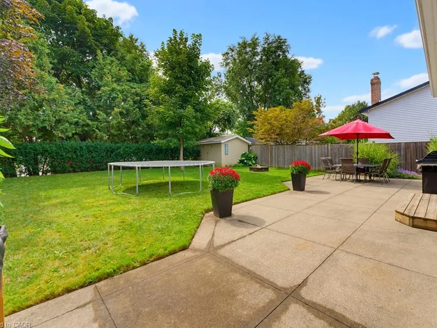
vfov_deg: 78.1
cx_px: 237
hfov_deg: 94.3
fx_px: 202
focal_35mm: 16
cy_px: 156
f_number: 8
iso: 400
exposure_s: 1/160
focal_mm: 14
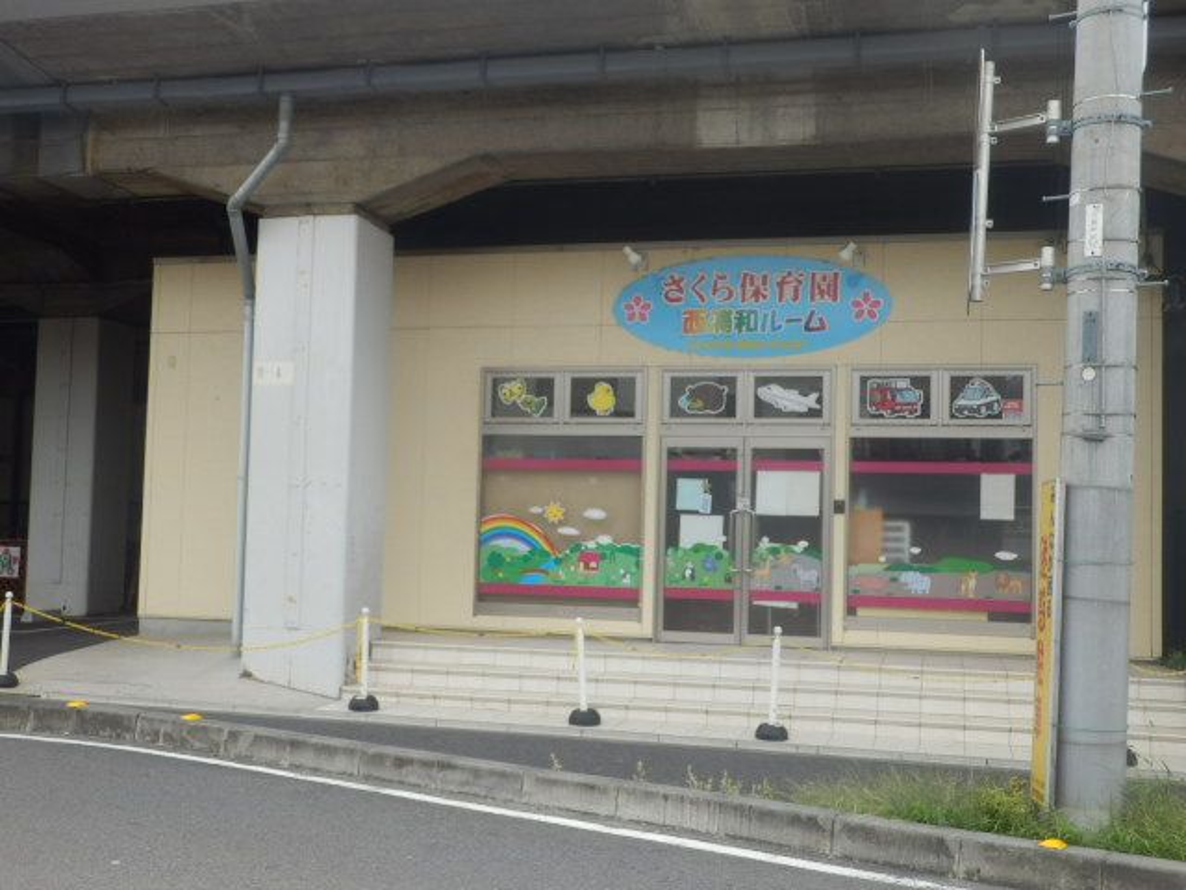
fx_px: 1508
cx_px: 593
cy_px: 445
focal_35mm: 44
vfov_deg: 32.9
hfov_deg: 42.9
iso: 80
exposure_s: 1/250
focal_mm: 7.9
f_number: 4.2
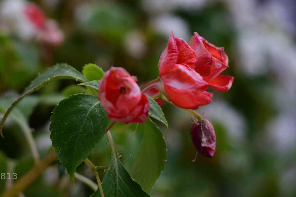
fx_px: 970
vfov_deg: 11.6
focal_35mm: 118
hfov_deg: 17.3
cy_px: 44
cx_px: 98
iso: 100
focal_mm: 50
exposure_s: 1/200
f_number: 4
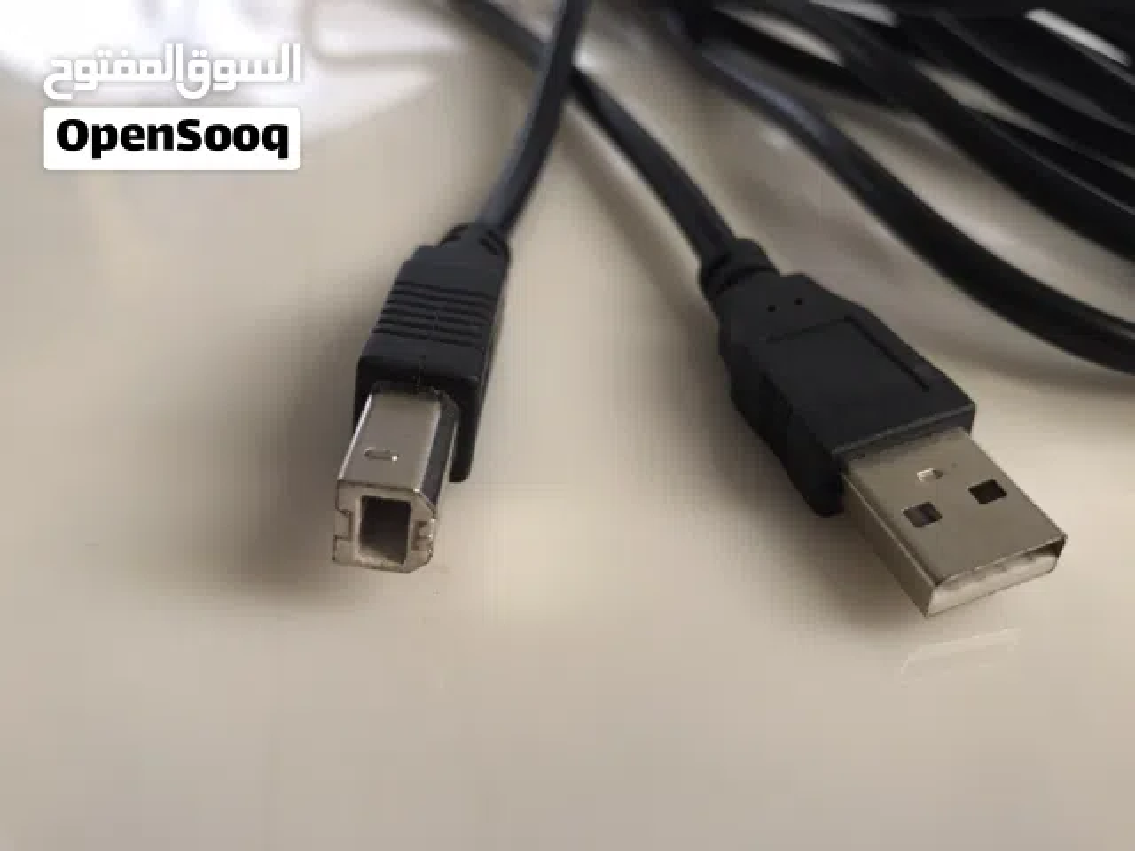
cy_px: 426
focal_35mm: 28
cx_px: 568
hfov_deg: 63.4
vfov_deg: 49.7
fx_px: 918
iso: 80
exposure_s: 1/17
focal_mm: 3.99
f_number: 1.8
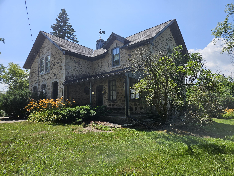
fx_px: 155
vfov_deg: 58.9
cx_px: 117
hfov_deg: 73.9
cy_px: 88
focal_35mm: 23
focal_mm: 5.4
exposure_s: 1/1879
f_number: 1.8
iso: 25
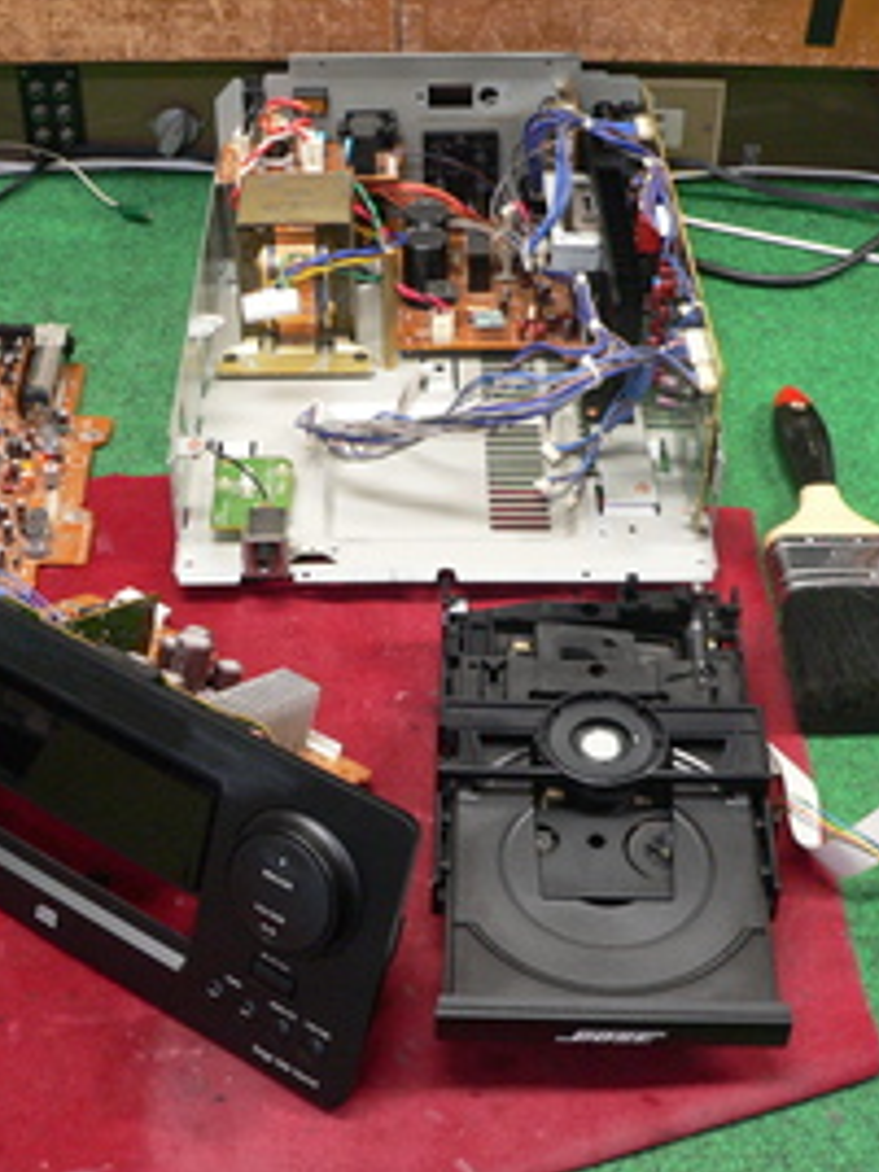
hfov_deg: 28.6
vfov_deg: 37.5
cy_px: 579
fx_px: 1727
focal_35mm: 51
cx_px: 424
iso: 200
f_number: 2.8
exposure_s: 1/13
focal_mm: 6
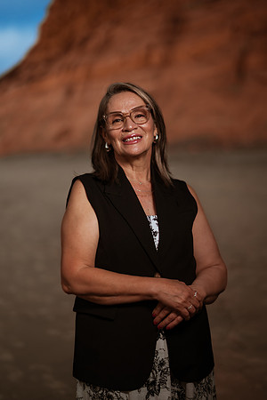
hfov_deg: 23.4
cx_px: 134
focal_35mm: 58
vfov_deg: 34.5
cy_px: 200
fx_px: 645
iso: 50
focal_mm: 58
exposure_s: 1/8000
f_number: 1.6
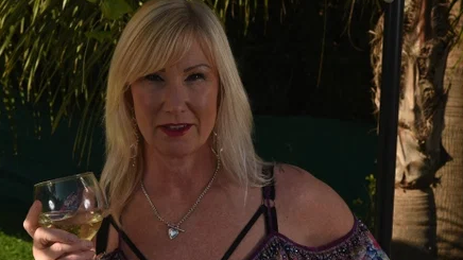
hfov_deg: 21.1
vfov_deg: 12.0
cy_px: 161
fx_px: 1240
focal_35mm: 101
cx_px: 166
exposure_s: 1/100
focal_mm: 70
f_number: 16
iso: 100
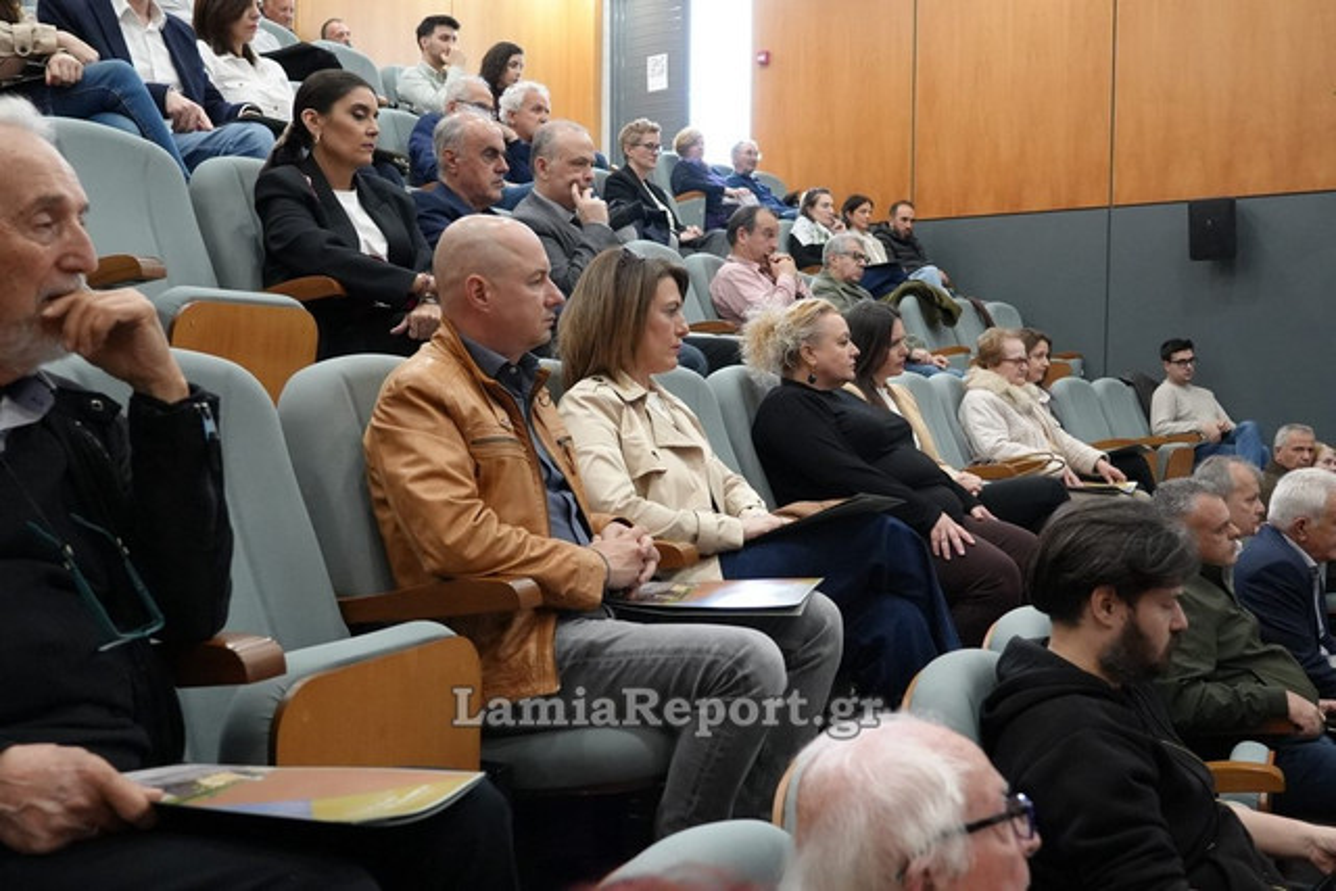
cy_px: 446
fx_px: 1336
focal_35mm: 36
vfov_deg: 36.9
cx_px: 668
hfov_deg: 53.1
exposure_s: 1/160
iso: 5000
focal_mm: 24
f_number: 4
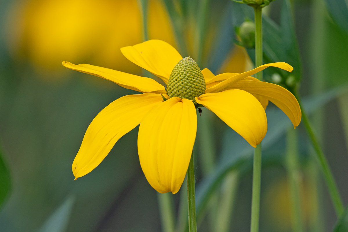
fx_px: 6669
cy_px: 116
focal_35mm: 690
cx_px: 174
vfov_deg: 2.0
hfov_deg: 3.0
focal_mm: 460
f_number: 10
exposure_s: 1/500
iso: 400
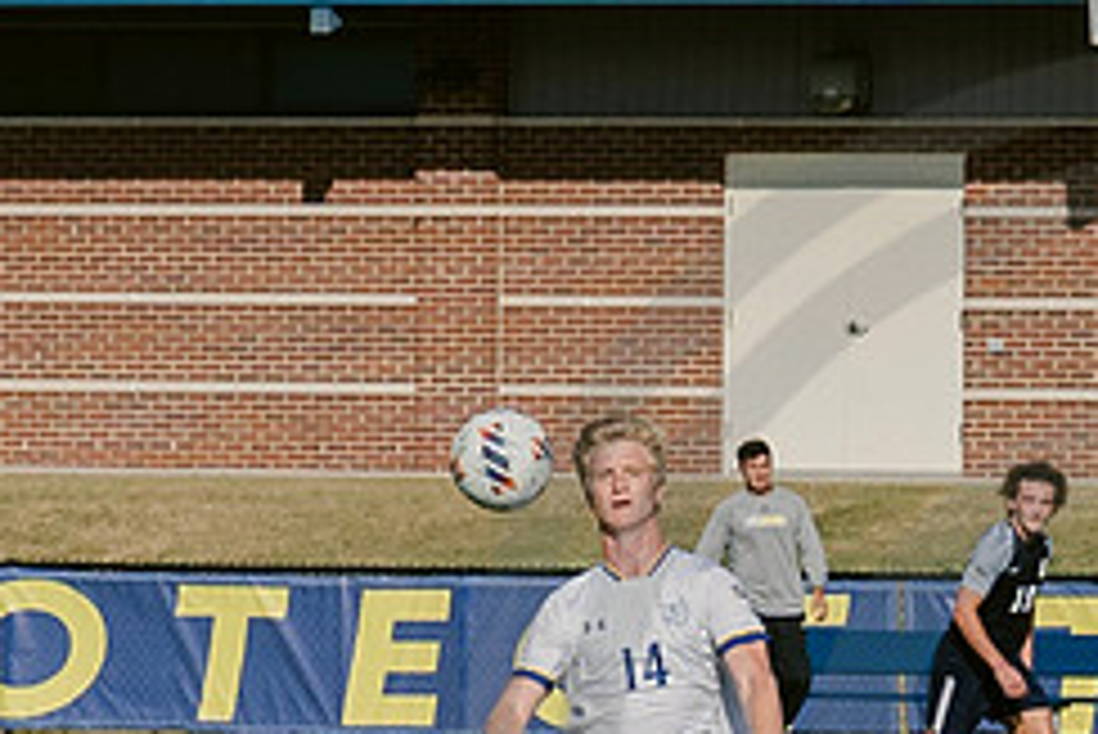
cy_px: 904
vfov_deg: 2.4
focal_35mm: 569
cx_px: 1633
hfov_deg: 3.6
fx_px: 17364
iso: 640
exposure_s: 1/4000
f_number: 5.6
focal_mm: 70
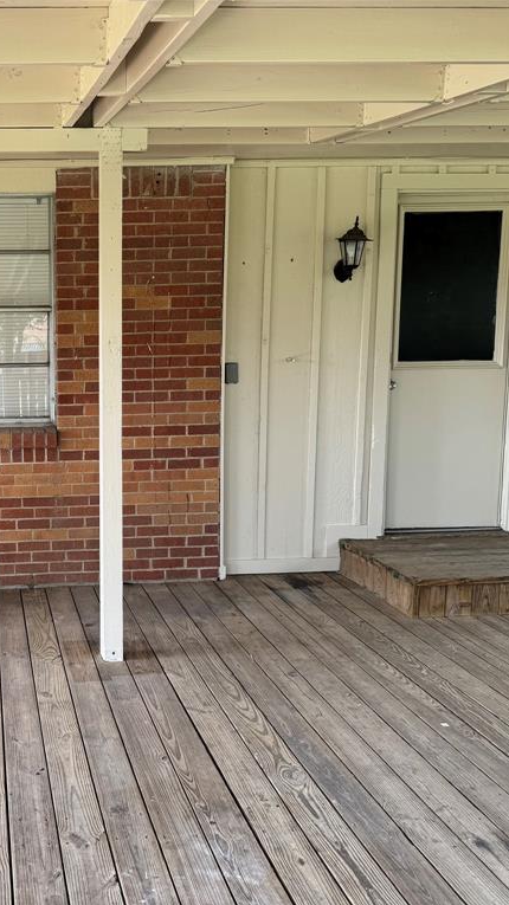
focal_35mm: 35
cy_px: 453
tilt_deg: -7.7
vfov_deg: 56.6
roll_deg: +1.1
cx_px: 24
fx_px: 840
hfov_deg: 31.6
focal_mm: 6.76
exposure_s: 1/262
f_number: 1.78
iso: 80
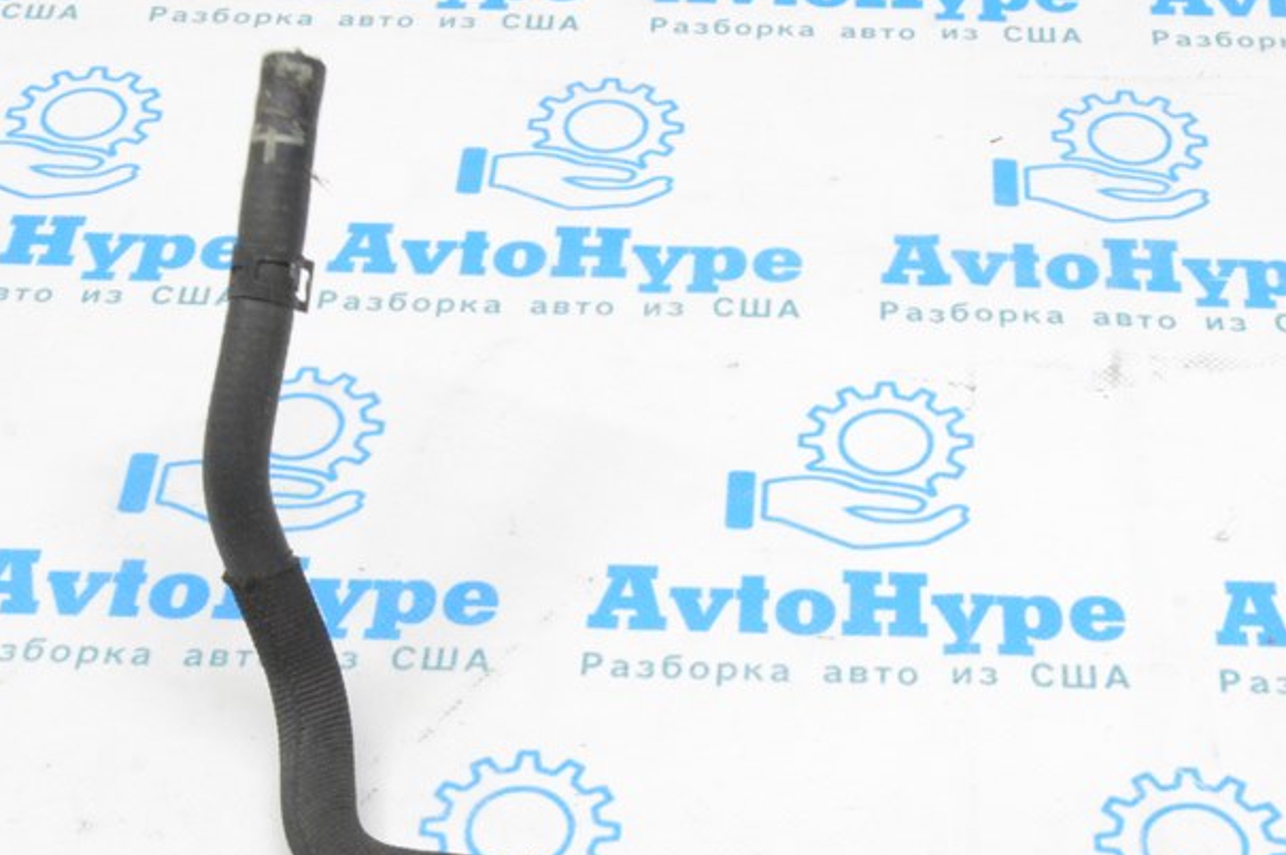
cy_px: 650
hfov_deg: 30.4
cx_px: 812
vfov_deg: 20.4
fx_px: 2355
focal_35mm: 66
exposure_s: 1/15
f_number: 20
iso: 6400
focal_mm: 26
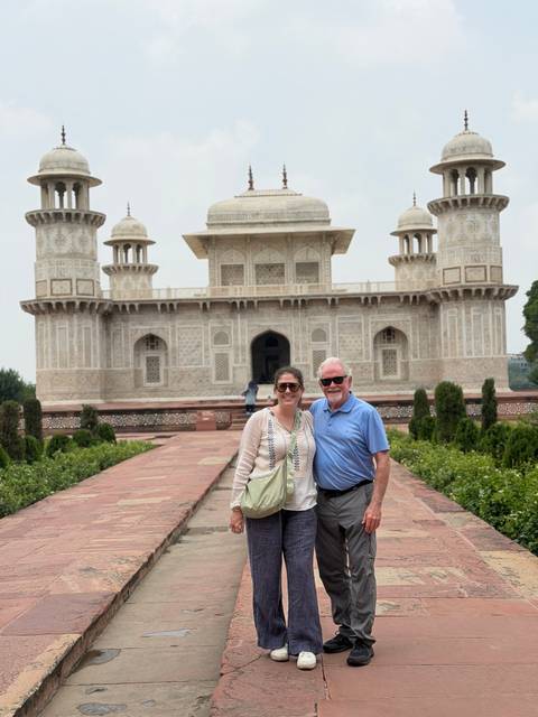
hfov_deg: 30.3
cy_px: 358
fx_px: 995
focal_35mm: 48
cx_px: 269
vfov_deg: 39.7
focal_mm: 6.76
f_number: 1.78
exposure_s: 1/7143
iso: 64
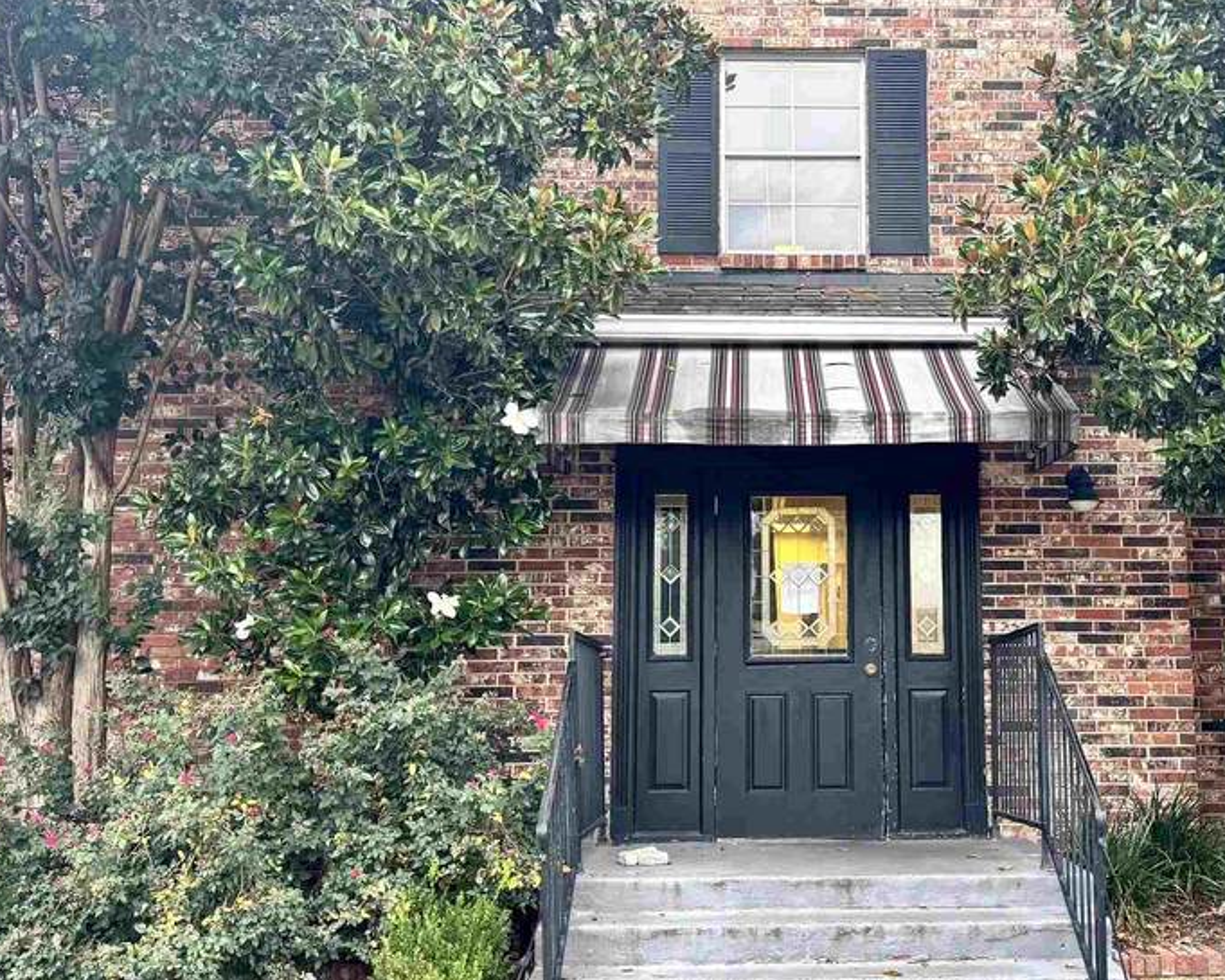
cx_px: 811
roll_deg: +0.1
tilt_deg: +8.6
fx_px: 1595
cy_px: 475
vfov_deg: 34.2
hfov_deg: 41.5
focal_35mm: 44
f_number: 1.78
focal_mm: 6.76
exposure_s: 1/136
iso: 64
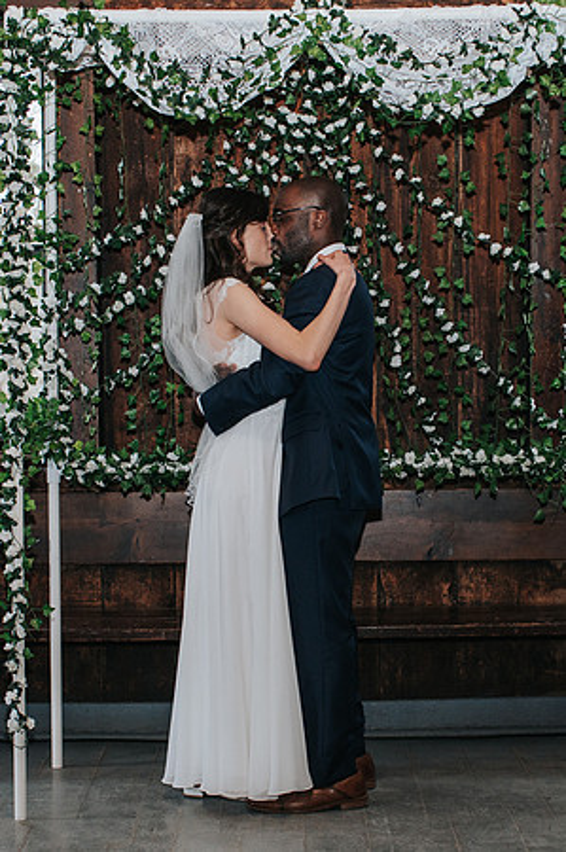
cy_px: 519
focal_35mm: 79
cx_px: 313
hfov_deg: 17.1
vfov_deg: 25.5
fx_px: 1877
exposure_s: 1/200
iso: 1000
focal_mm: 35
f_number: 3.2
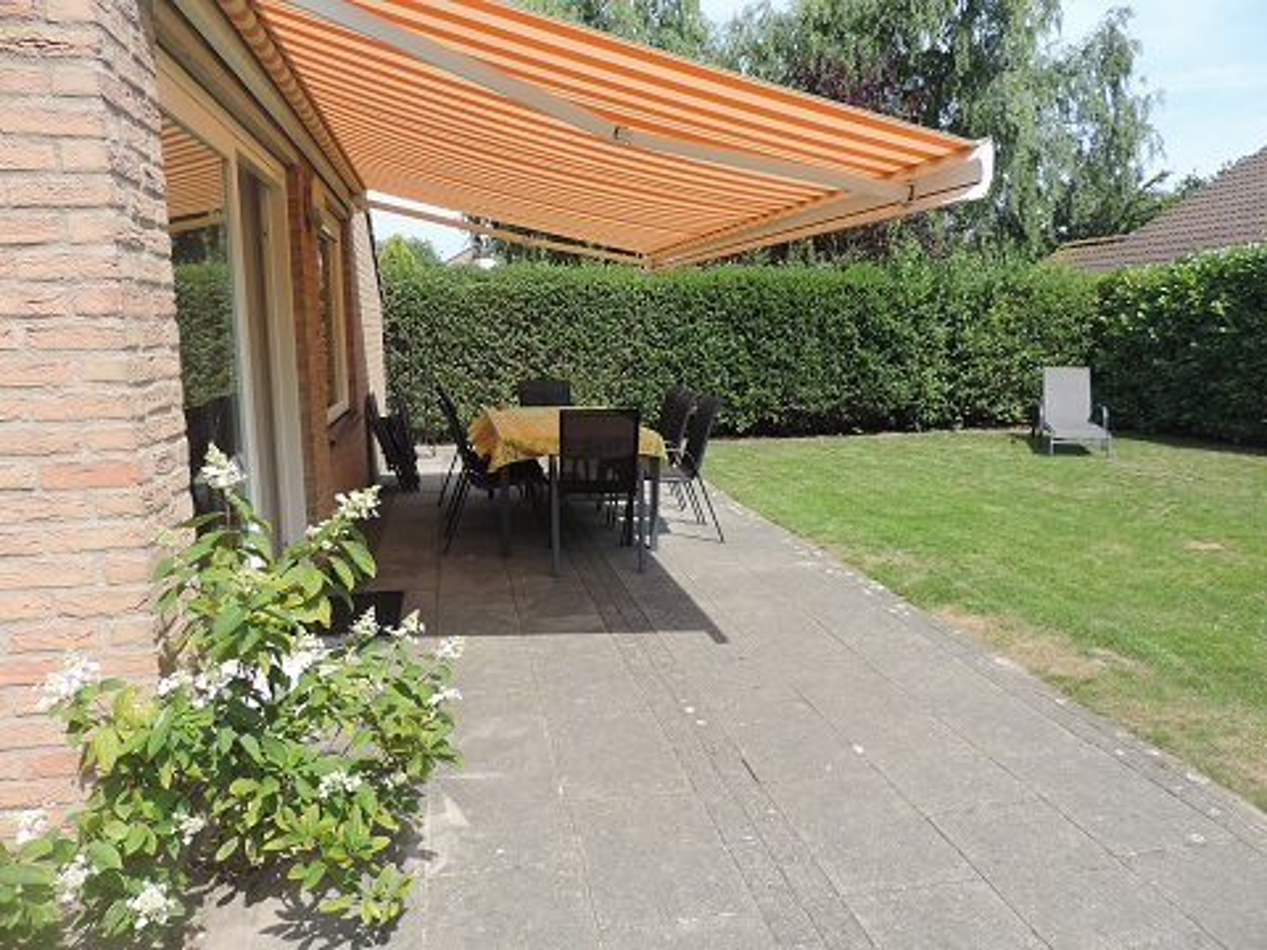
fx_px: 878
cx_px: 634
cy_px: 475
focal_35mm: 24
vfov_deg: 56.8
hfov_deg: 71.6
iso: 80
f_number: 3
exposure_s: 1/640
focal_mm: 4.3
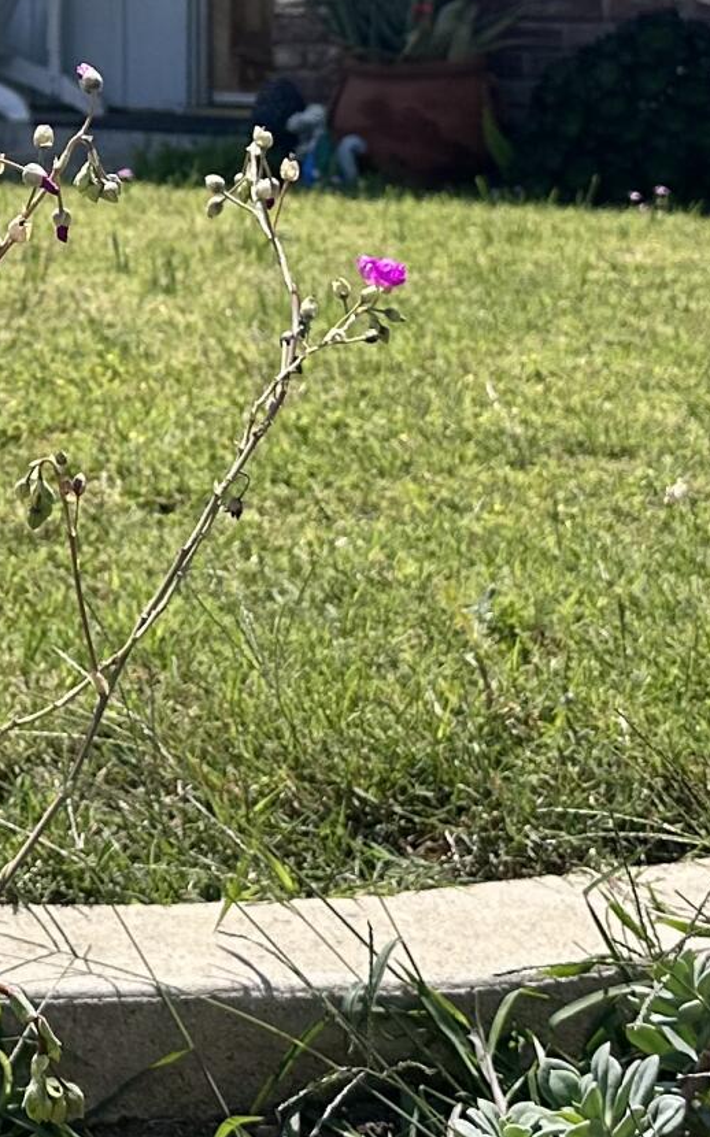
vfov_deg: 21.8
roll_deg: +1.9
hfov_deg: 13.4
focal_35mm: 92
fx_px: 2851
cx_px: -362
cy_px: 7
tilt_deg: +0.6
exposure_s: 1/5000
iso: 80
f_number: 1.78
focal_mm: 6.86
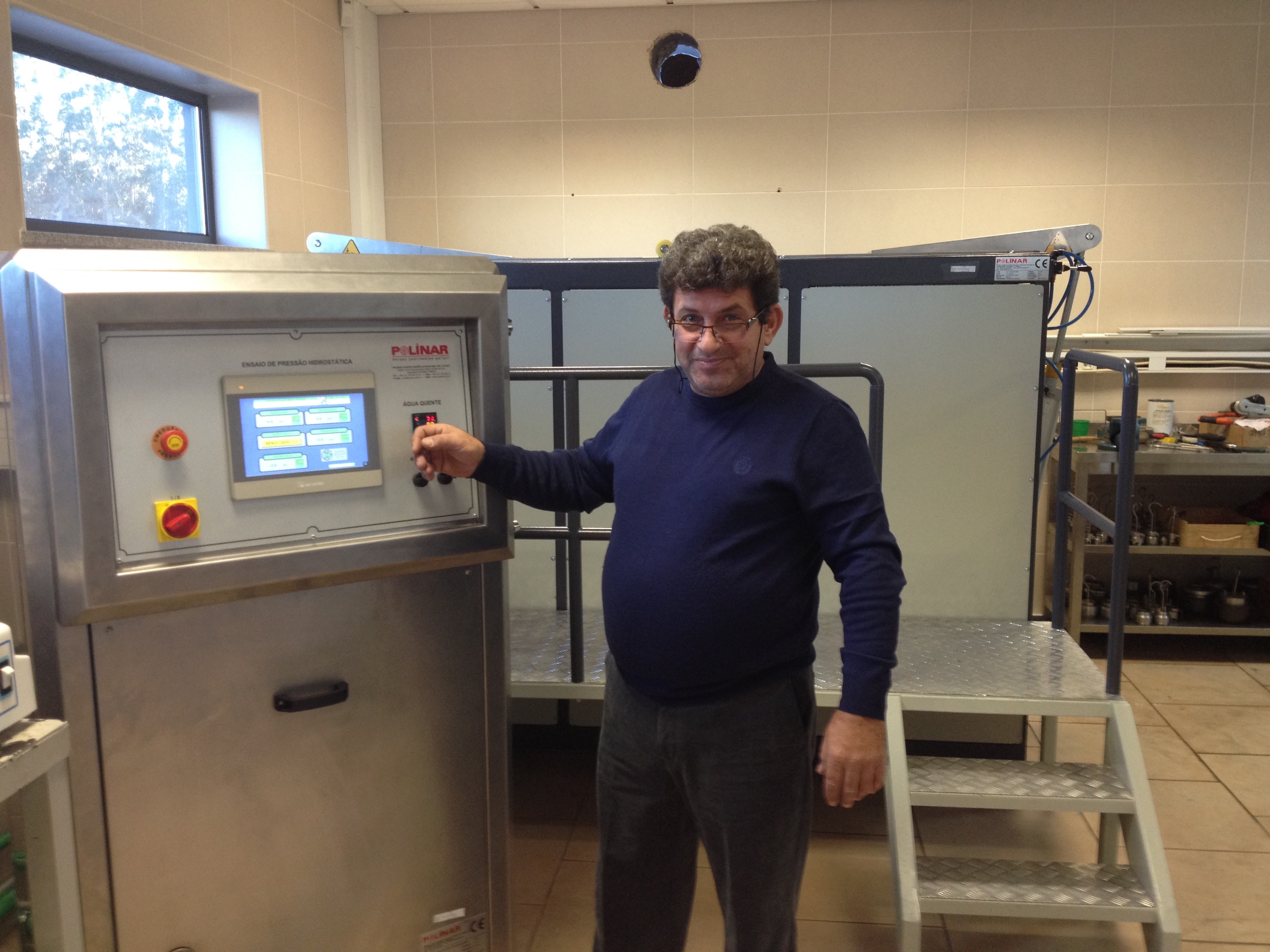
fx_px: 1284
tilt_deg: -11.1
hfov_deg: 52.6
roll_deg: -0.5
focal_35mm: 35
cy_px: 476
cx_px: 635
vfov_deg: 40.7
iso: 100
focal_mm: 4.28
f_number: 2.4
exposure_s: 1/20
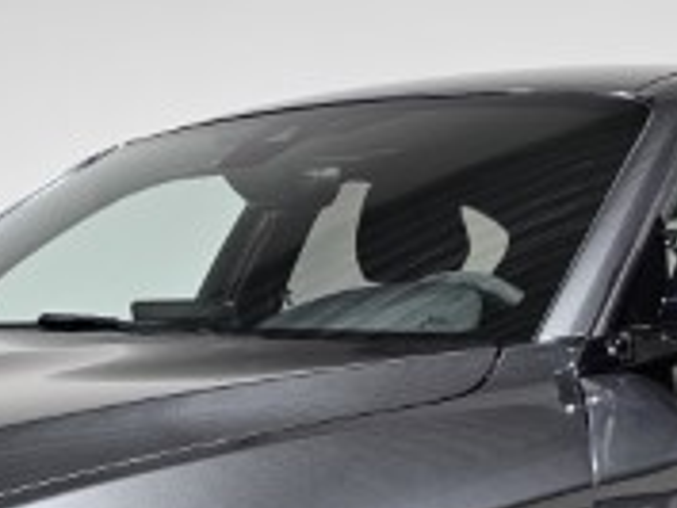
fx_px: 1624
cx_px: 99
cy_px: 741
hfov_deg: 23.1
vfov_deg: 16.4
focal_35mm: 83
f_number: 1.7
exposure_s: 1/100
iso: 160
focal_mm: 6.3
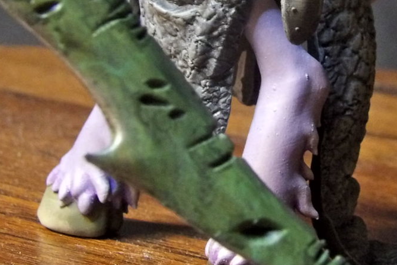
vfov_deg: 8.9
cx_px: 277
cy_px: 47
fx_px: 1699
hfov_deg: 13.3
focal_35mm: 154
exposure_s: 1/2.2
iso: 800
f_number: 4
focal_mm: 11.1
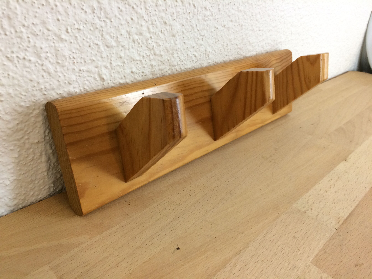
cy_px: 140
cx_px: 186
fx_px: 312
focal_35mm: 29
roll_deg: -8.3
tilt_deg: -28.8
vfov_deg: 48.2
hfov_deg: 61.7
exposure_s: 1/33
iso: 64
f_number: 2.2
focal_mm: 4.15
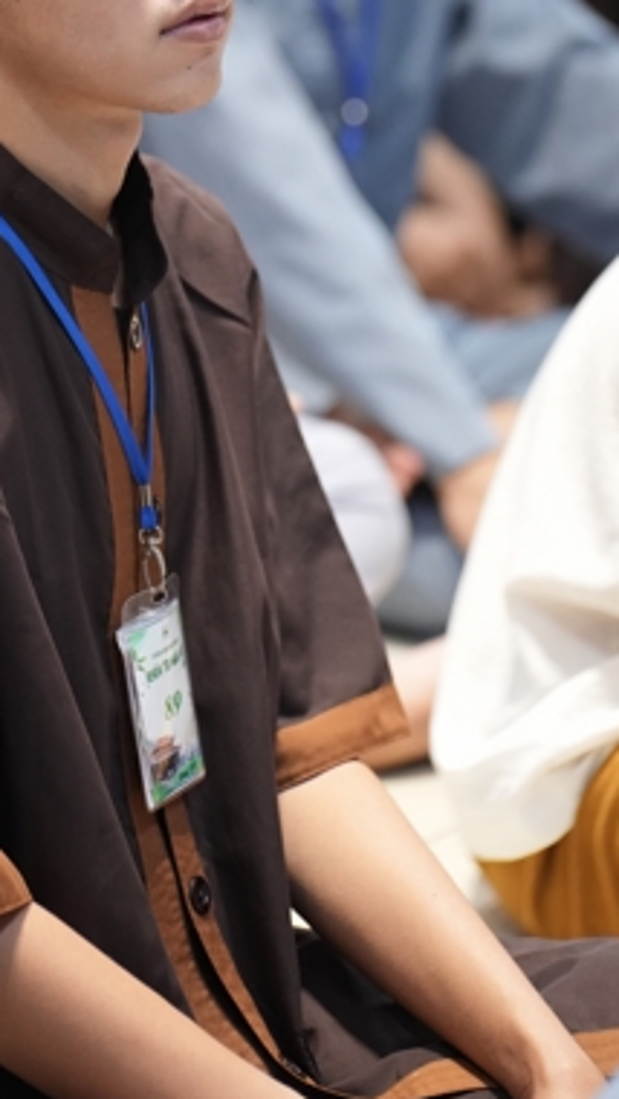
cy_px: 185
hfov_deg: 5.3
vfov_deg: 9.3
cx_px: 62
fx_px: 6734
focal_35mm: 231
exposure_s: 1/200
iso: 3200
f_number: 2.8
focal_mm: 129
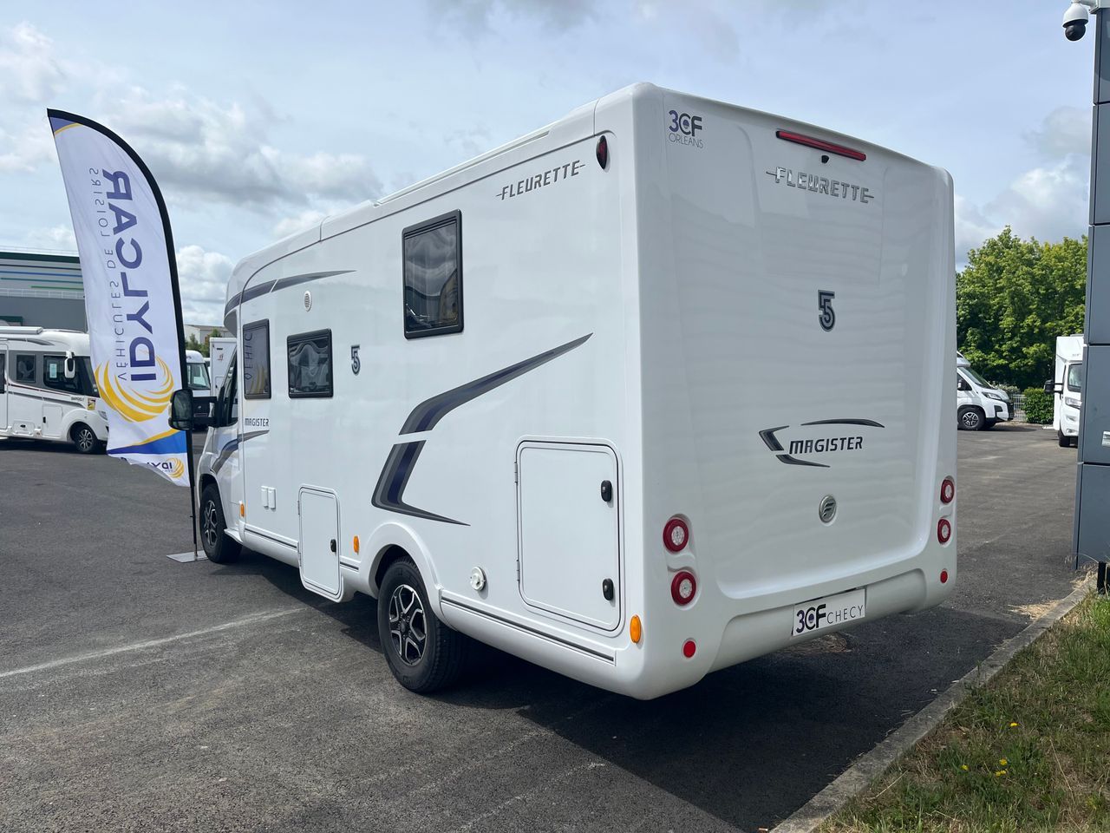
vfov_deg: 53.1
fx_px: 834
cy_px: 416
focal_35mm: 26
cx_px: 555
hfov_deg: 67.3
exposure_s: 1/5319
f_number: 1.6
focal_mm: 5.1
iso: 50
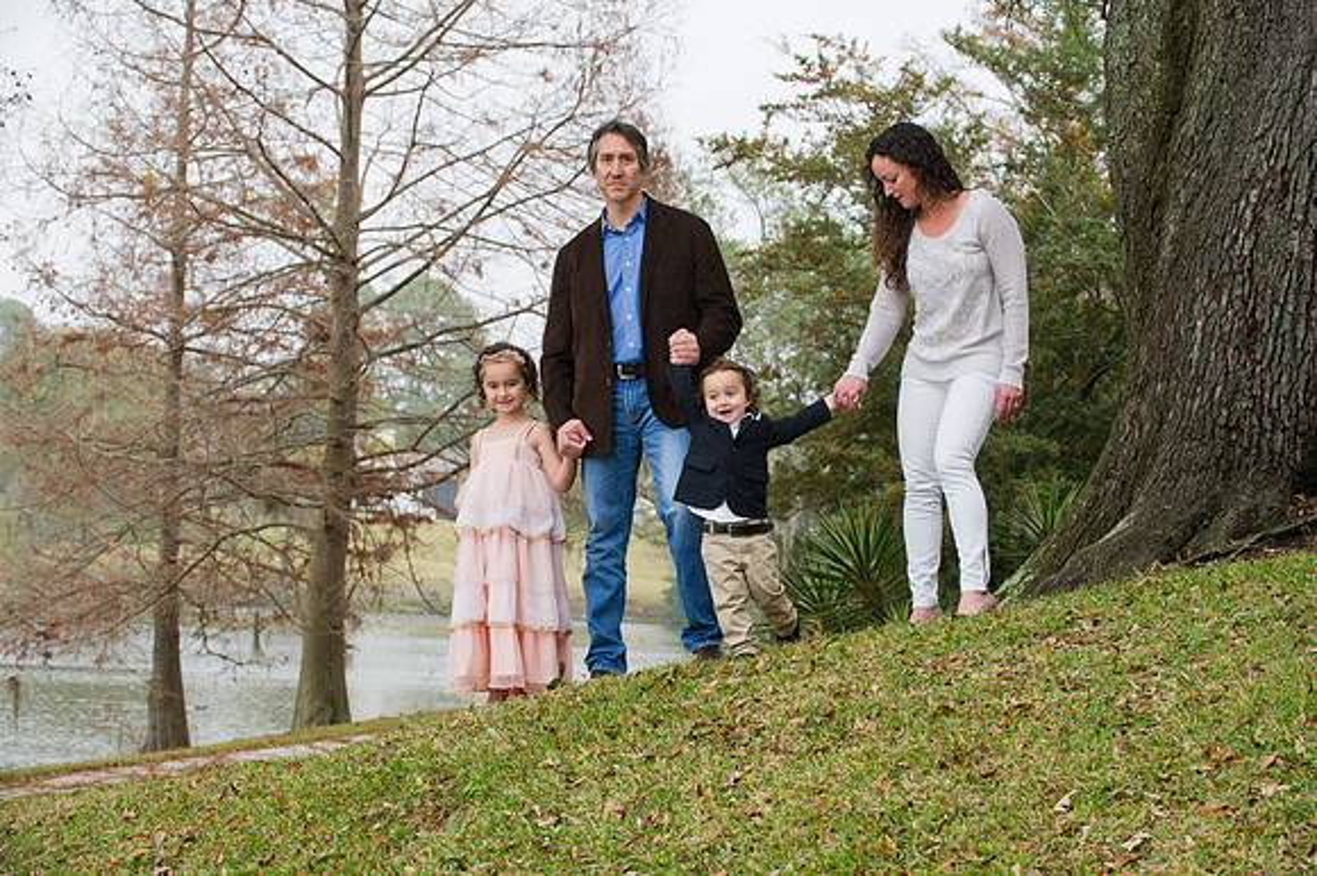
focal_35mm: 95
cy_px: 438
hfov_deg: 21.5
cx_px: 658
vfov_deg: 14.4
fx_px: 3473
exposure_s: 1/250
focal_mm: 95
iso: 640
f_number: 7.1
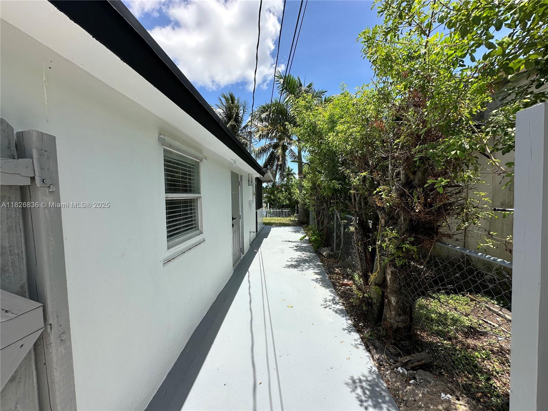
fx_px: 222
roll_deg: +0.3
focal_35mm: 14
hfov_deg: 102.1
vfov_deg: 85.7
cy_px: 206
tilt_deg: -2.2
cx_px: 274
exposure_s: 1/1208
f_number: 2.2
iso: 50
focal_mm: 2.22
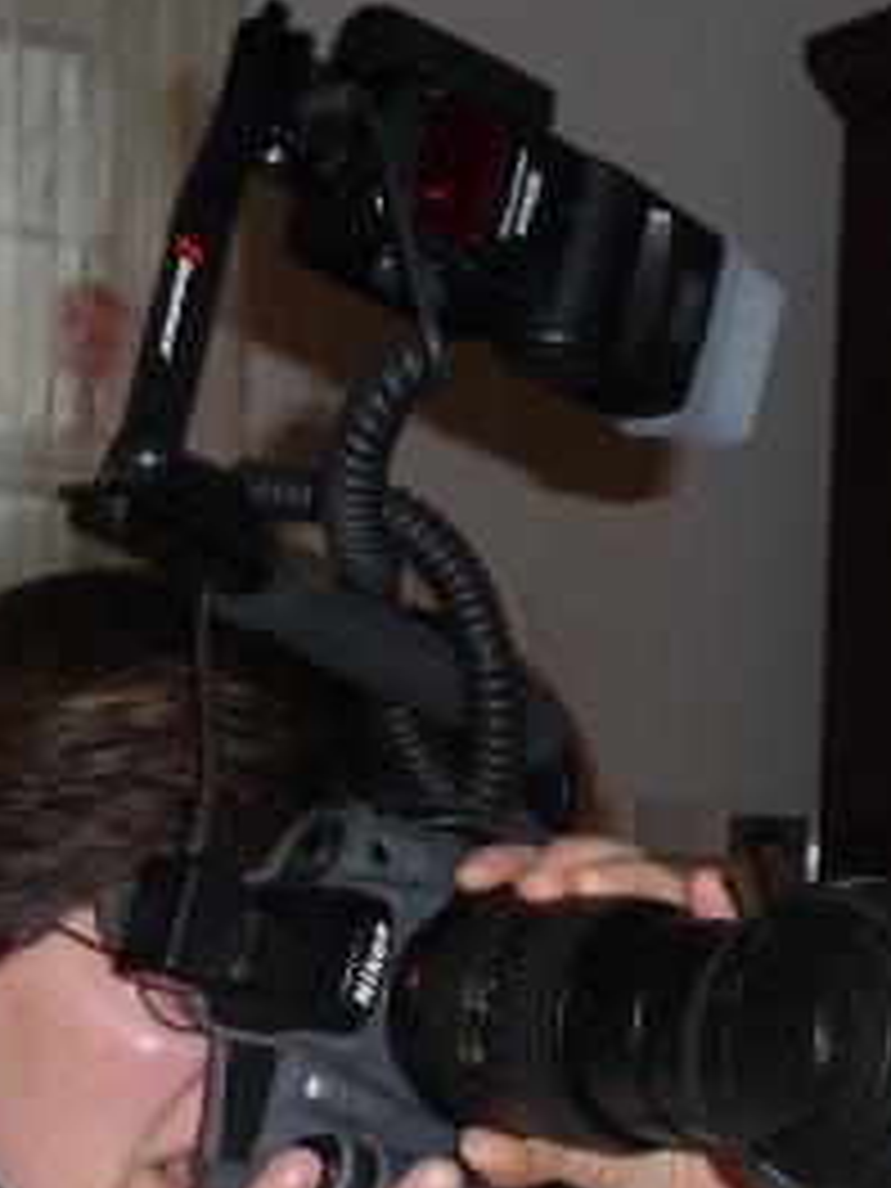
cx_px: 346
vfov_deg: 27.8
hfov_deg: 21.6
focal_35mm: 68
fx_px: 2334
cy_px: 990
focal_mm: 6.7
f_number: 3.9
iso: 100
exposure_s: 1/30
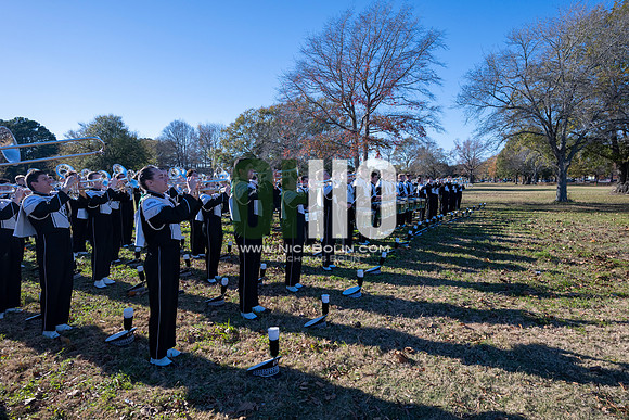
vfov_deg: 62.0
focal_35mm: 20
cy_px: 210
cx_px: 314
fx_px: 350
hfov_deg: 84.0
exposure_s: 1/2000
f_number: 5
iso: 500
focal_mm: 20
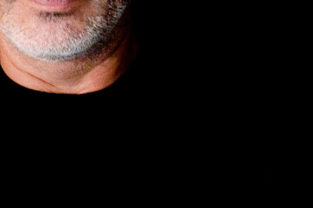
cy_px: -18
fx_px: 1244
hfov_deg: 14.3
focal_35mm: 143
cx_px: 94
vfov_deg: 9.4
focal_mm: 35
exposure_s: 1/15
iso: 320
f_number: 5
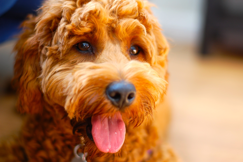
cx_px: 122
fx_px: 506
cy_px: 81
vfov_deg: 18.1
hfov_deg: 27.0
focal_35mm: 75
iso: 200
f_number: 1.8
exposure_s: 1/60
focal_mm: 50
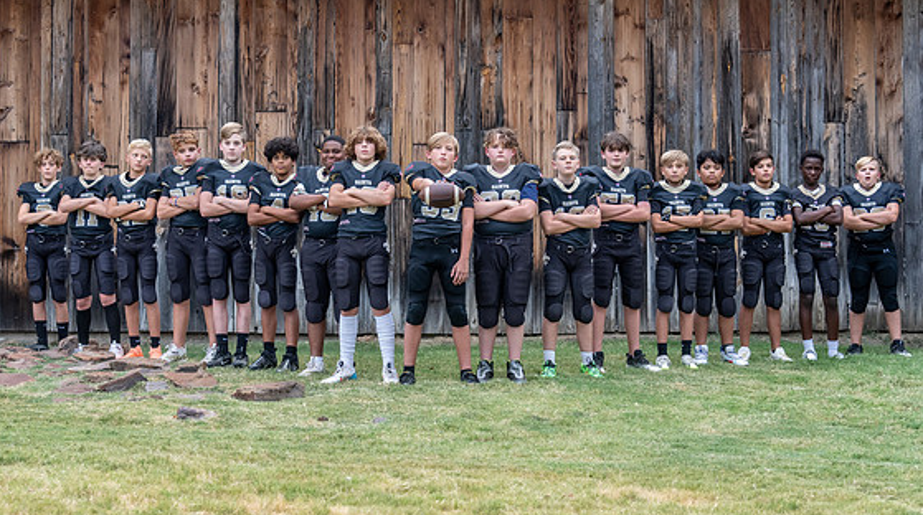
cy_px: 242
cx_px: 447
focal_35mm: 87
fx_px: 2125
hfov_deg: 24.5
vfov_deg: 13.8
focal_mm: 70
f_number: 4
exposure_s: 1/320
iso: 1000
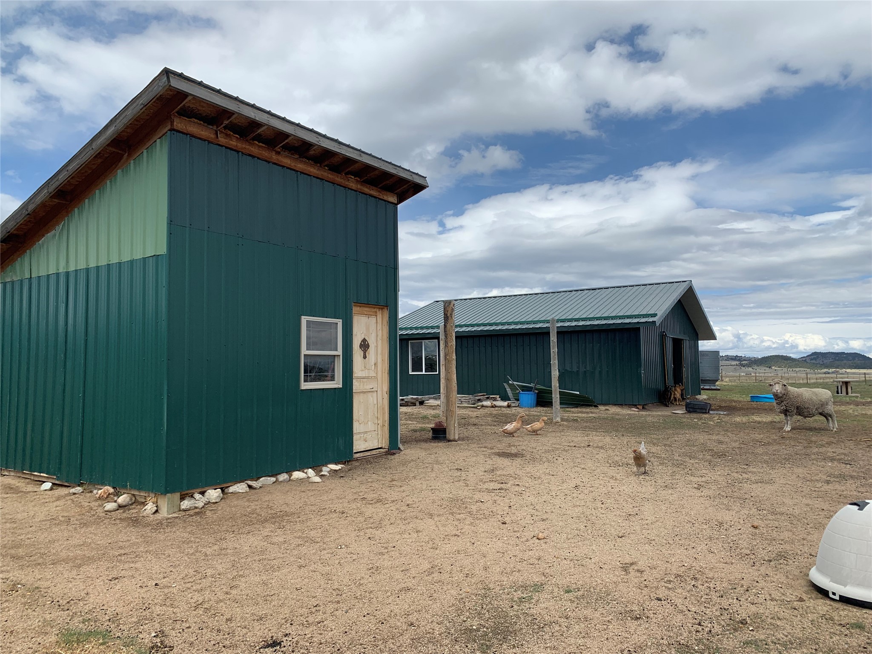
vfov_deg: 53.1
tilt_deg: +6.7
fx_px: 655
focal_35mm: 26
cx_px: 436
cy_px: 327
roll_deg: -0.1
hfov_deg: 67.3
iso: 25
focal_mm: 4.25
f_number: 1.8
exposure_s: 1/2994
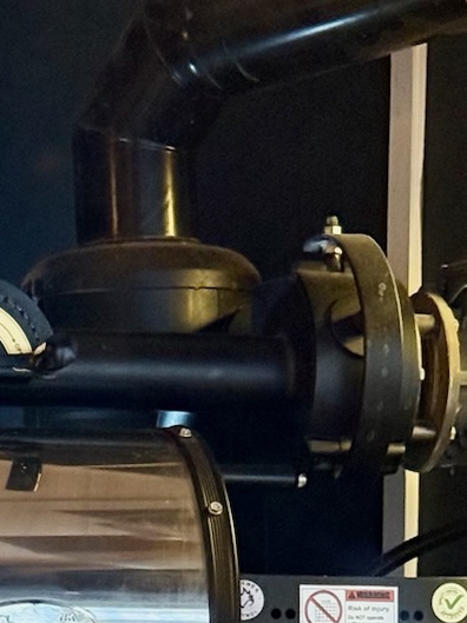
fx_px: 3350
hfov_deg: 7.9
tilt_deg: +0.7
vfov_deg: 10.5
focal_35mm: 186
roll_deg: -1.4
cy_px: 682
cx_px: 29
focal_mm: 6.76
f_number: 1.78
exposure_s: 1/25
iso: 500
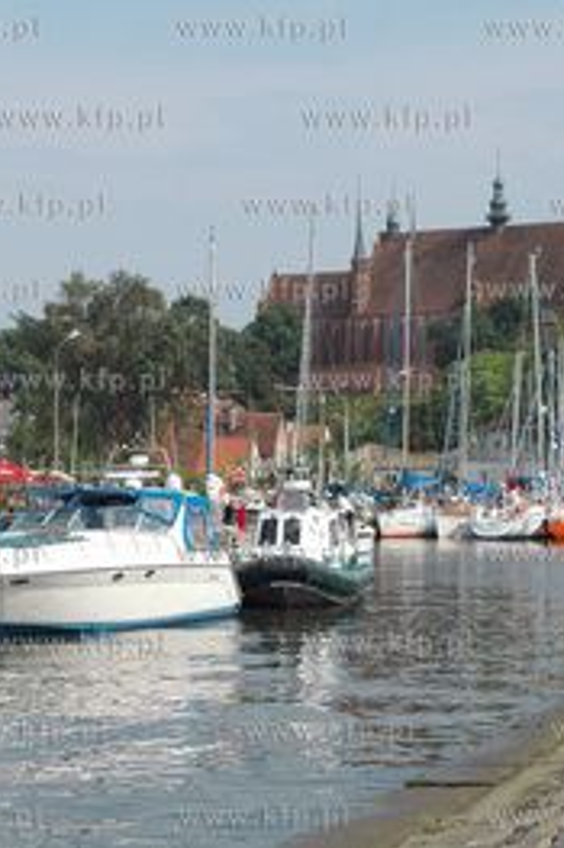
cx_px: 193
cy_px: 422
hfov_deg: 13.0
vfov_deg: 19.5
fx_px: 2471
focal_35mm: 105
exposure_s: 1/1600
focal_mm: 46
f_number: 8
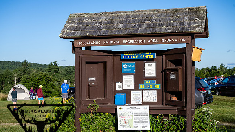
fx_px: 374
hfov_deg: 34.9
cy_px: 77
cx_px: 117
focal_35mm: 60
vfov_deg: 20.1
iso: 200
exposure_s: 1/1000
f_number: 6.3
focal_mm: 57
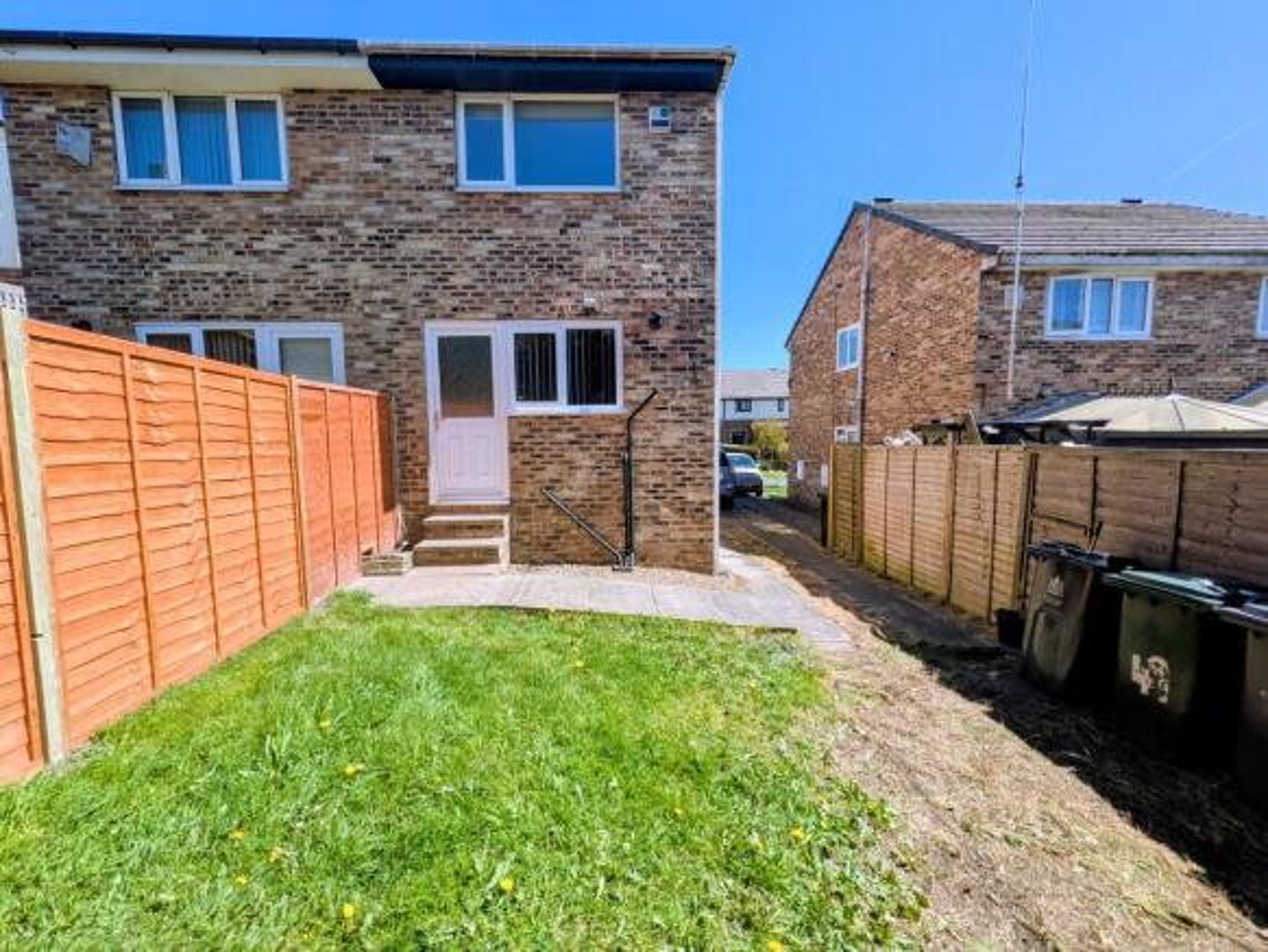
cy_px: 476
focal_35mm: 14
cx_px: 634
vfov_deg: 85.7
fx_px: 513
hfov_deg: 102.0
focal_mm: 1.83
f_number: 2.2
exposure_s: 1/1013
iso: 45
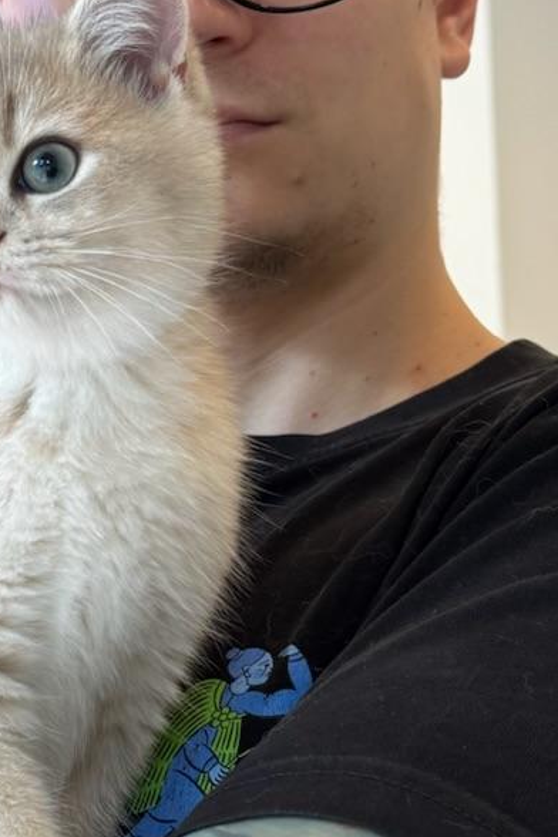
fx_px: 2023
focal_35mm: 87
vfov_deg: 23.3
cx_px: 81
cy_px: 541
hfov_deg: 15.6
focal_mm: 6.76
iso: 50
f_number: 1.78
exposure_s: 1/100
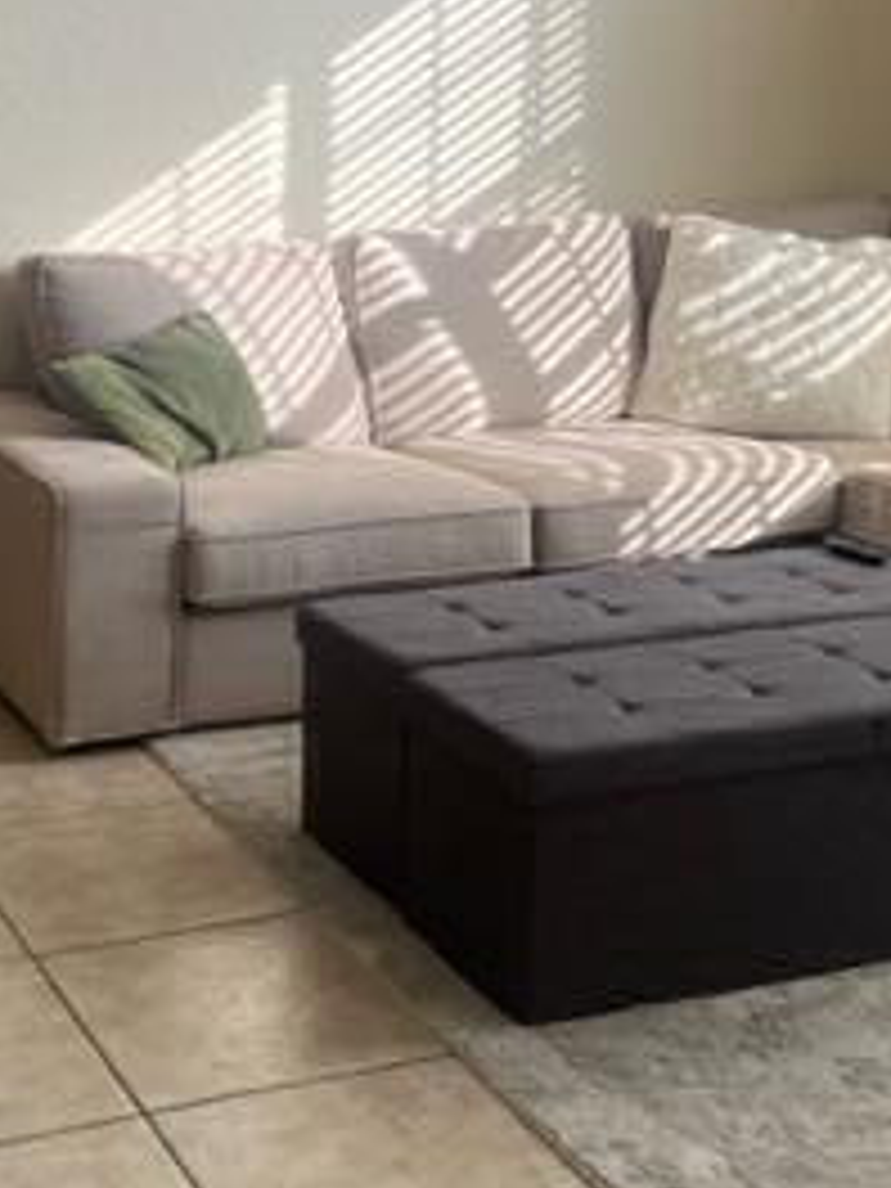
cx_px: 176
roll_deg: -0.5
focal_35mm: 63
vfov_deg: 30.2
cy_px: 302
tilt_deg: -9.1
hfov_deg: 23.0
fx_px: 2162
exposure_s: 1/207
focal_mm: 5.7
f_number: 1.5
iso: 40
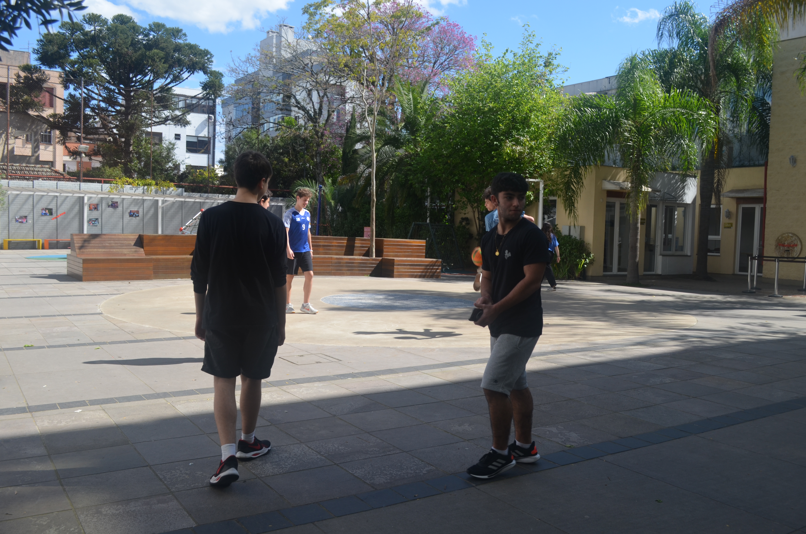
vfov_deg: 39.8
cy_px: 267
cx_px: 403
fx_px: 737
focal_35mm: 33
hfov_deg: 57.3
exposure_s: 1/250
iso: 160
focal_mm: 22
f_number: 8
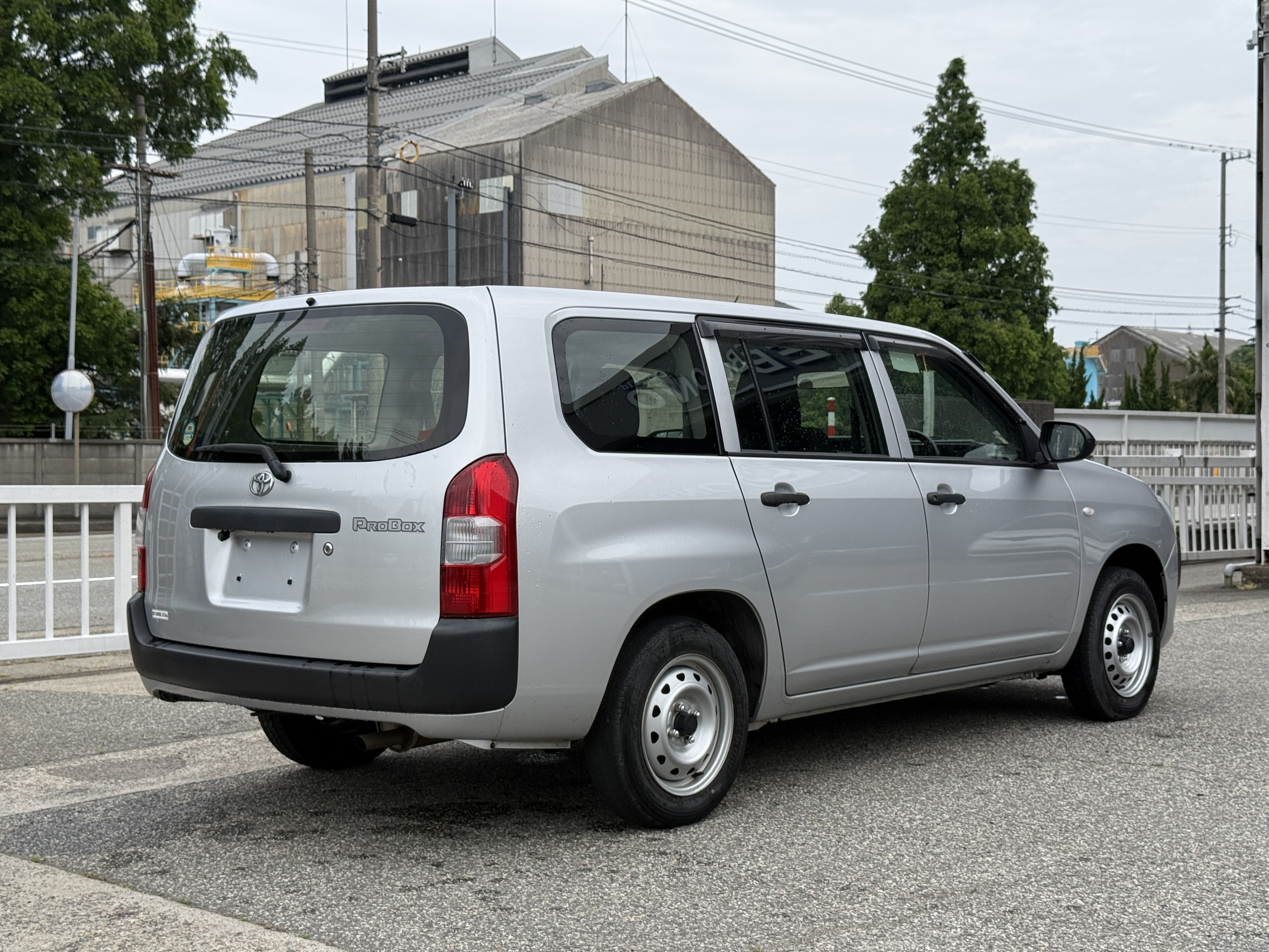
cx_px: 634
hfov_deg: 39.7
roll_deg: -0.4
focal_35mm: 48
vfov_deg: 30.3
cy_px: 476
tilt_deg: -0.5
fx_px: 1760
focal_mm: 6.76
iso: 64
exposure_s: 1/3226
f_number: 1.78
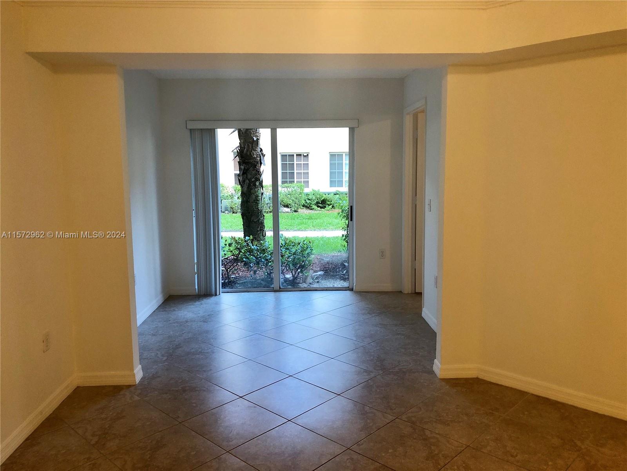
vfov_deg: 49.7
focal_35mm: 28
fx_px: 507
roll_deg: +1.2
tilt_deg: -7.3
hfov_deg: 63.4
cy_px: 236
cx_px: 314
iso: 40
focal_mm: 4
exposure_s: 1/30
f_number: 1.8
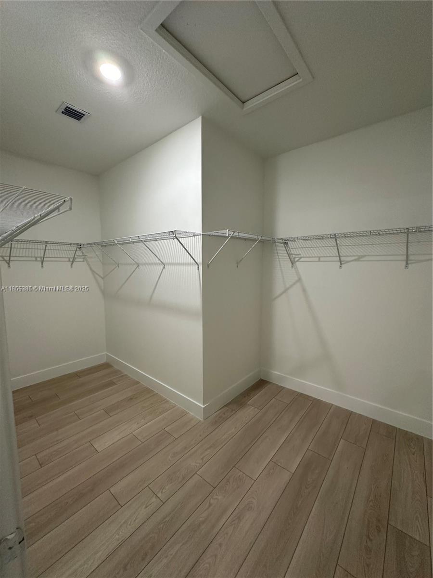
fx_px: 233
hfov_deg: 85.7
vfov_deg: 102.1
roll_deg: -0.4
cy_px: 289
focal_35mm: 14
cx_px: 216
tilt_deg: -6.0
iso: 200
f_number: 2.2
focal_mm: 2.22
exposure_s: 1/60
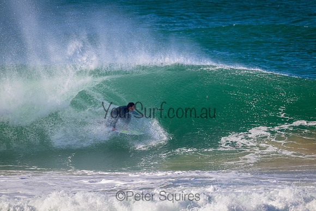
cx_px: 158
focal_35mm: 800
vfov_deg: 1.7
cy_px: 106
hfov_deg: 2.6
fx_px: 7024
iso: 2000
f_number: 11
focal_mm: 800
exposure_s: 1/2000
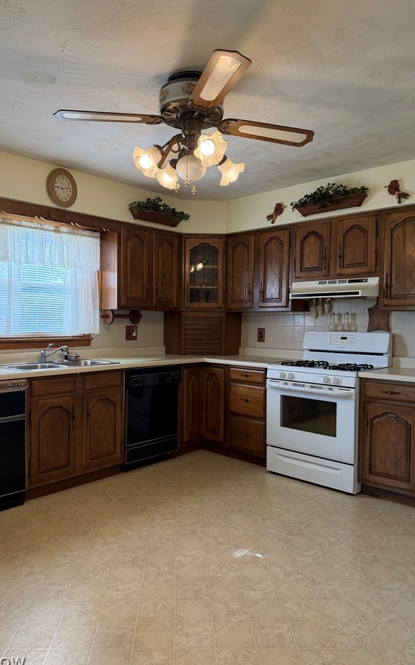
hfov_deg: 47.5
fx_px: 471
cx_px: 188
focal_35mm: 26
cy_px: 336
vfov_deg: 70.4
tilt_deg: -2.5
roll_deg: -1.0
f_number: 1.78
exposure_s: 1/177
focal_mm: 6.76
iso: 200
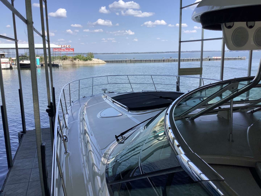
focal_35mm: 31
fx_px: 234
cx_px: 130
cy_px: 98
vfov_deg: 45.4
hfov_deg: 58.4
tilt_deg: -9.9
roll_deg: +1.2
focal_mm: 3.3
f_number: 2.4
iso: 25
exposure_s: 1/876
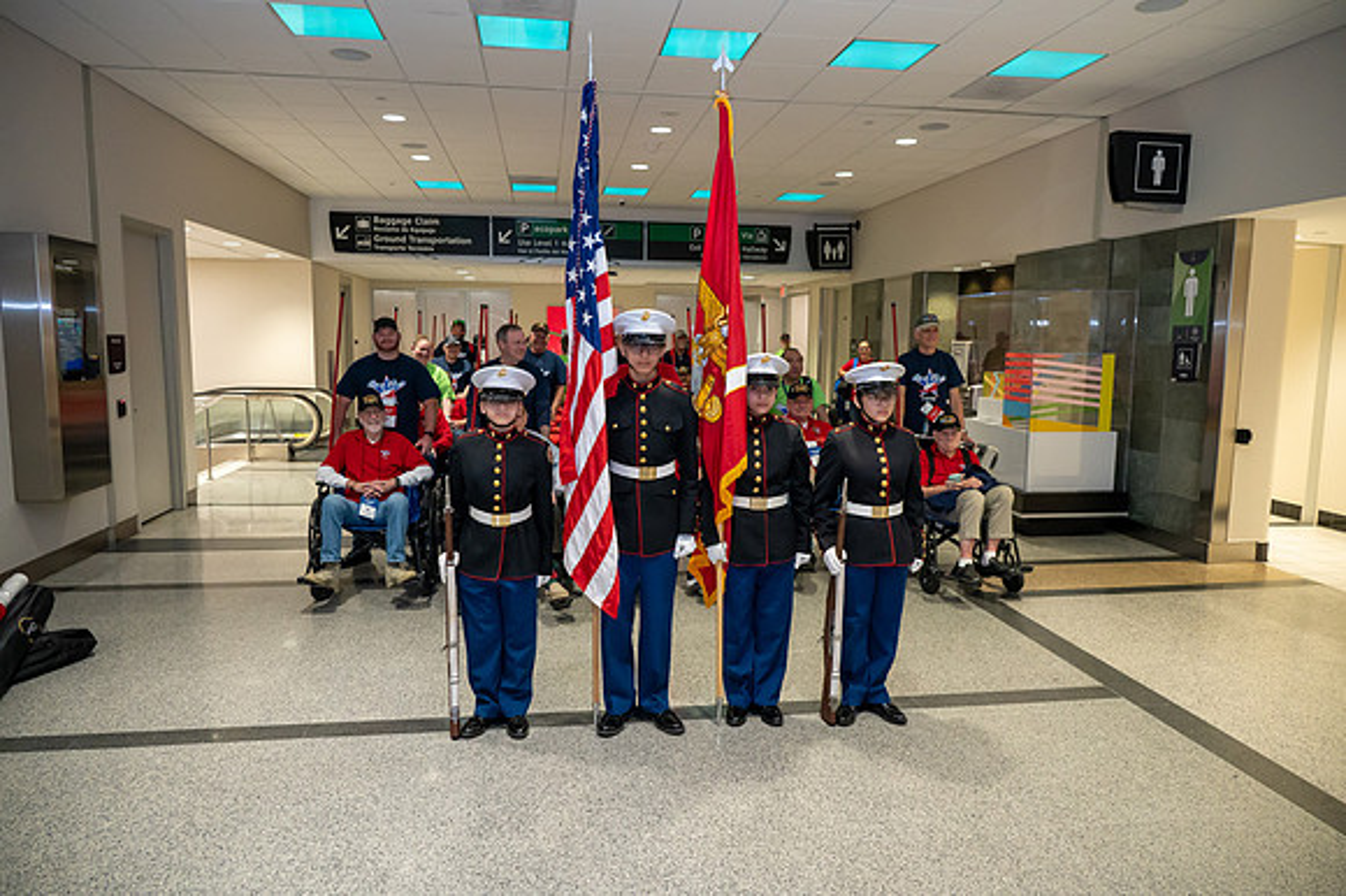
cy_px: 448
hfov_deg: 73.8
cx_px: 673
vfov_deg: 53.1
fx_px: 897
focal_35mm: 24
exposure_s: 1/160
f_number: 5
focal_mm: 24
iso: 5000
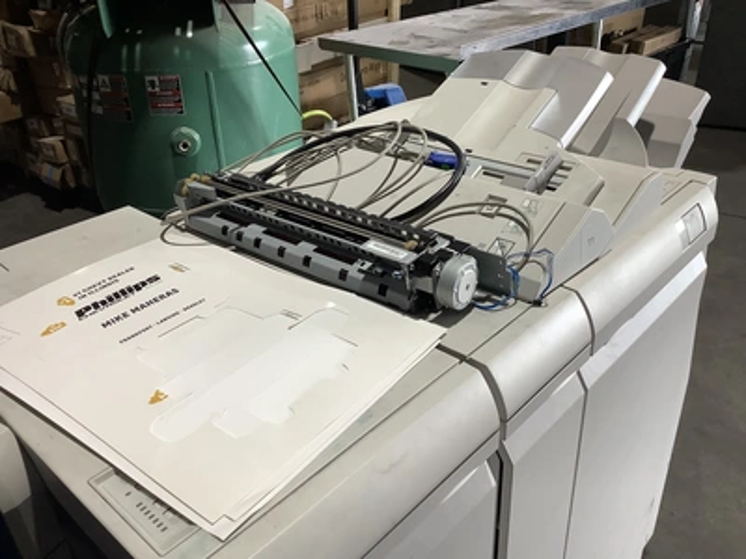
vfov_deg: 45.4
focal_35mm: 31
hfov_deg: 58.4
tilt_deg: -29.4
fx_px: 668
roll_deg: +2.0
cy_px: 280
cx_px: 373
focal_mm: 3.3
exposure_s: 1/120
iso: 80
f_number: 2.4
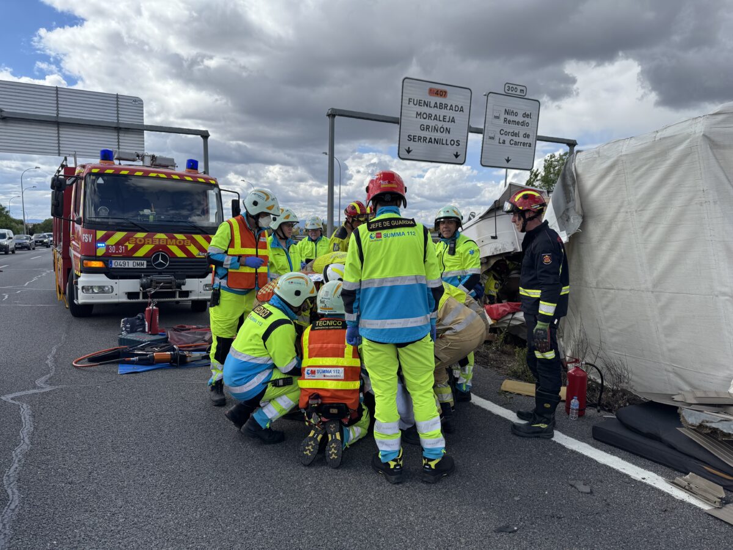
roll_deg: -0.1
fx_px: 508
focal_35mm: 24
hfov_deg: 71.6
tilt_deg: -4.3
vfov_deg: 56.8
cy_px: 275
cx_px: 366
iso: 80
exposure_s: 1/4310
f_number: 1.78
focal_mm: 6.76
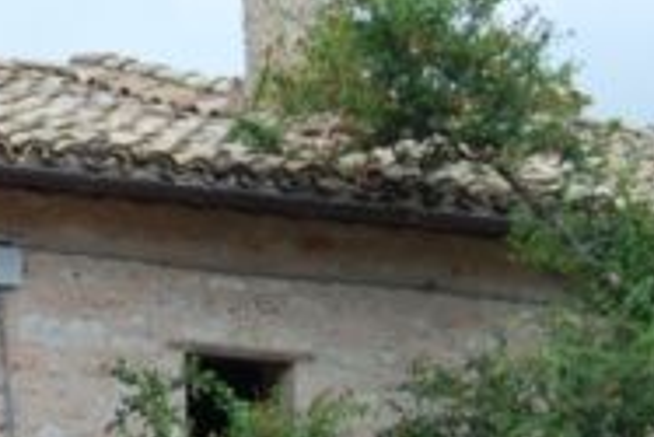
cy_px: 458
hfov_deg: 11.3
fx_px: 3127
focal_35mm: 172
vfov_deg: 8.0
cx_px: -413
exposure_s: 1/160
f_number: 6.3
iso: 200
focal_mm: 22
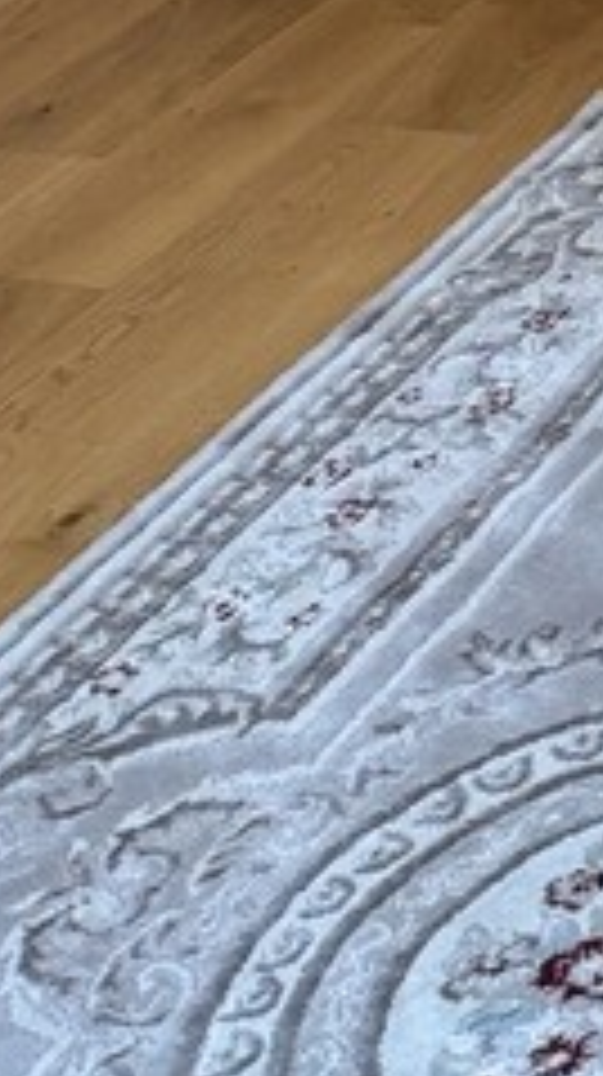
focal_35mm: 112
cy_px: -896
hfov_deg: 9.8
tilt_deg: -7.5
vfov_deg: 16.0
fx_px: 3192
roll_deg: +3.7
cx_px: 1305
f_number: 1.78
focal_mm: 6.86
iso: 320
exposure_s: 1/60
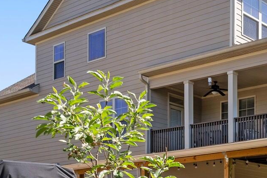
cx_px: 342
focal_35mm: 67
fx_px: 497
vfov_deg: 18.7
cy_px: 238
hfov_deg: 26.0
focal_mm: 17
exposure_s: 1/100
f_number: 8
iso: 50
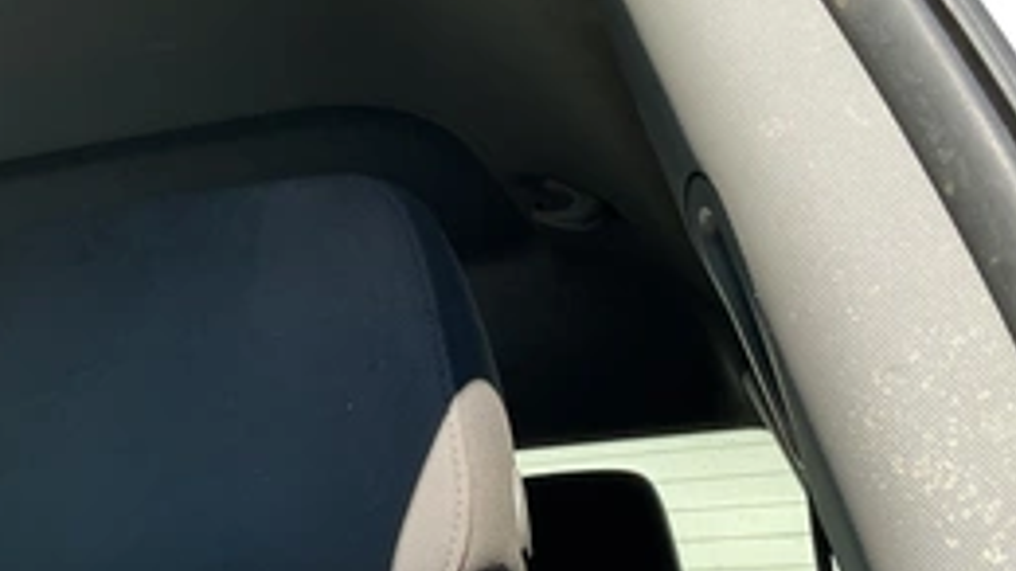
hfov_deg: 43.3
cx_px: 363
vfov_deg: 25.2
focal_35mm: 47
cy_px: 415
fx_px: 1266
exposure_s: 1/162
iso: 20
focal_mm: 3
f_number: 1.8
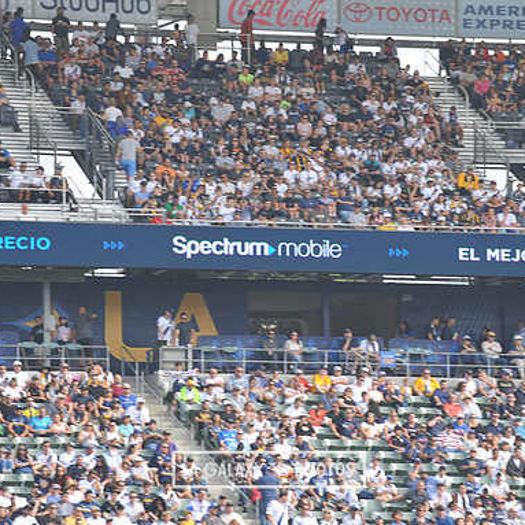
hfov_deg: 6.8
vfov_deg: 6.8
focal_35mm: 257
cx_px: 269
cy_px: 263
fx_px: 4410
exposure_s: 1/200
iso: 200
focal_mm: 200
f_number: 7.1
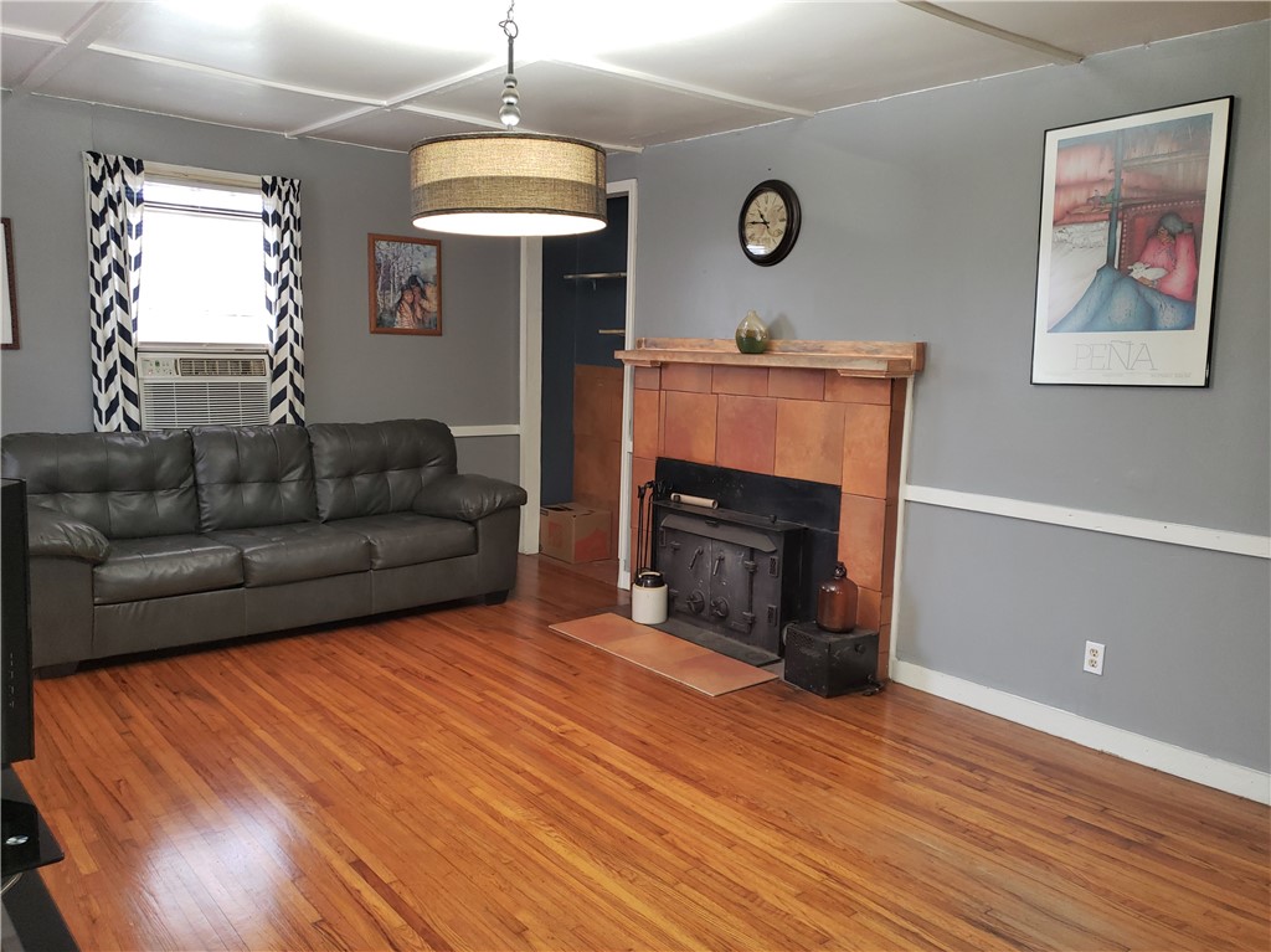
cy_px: 476
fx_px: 954
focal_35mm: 26
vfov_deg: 53.0
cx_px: 636
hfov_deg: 67.3
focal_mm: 4.3
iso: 125
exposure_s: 1/12
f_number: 1.5
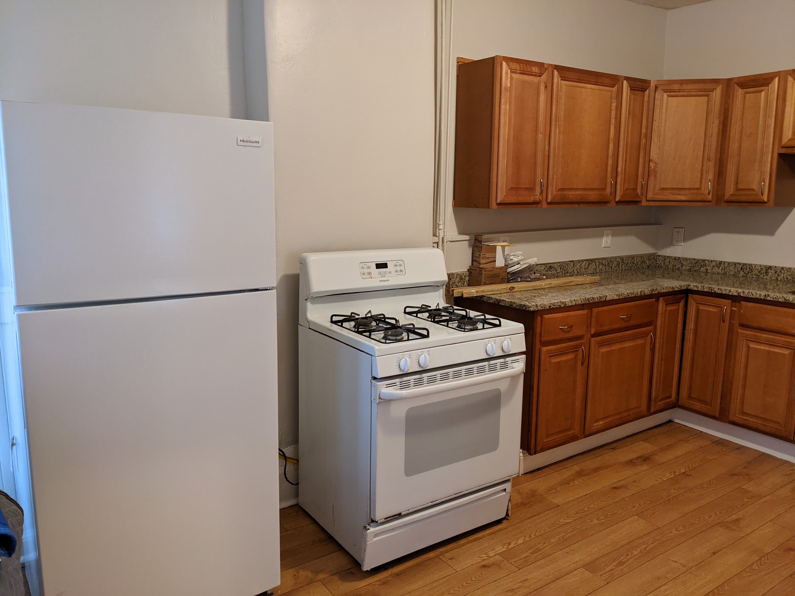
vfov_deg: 51.4
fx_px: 620
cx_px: 398
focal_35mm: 27
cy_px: 298
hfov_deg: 65.3
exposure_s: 1/24
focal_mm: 4.38
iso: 376
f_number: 1.73
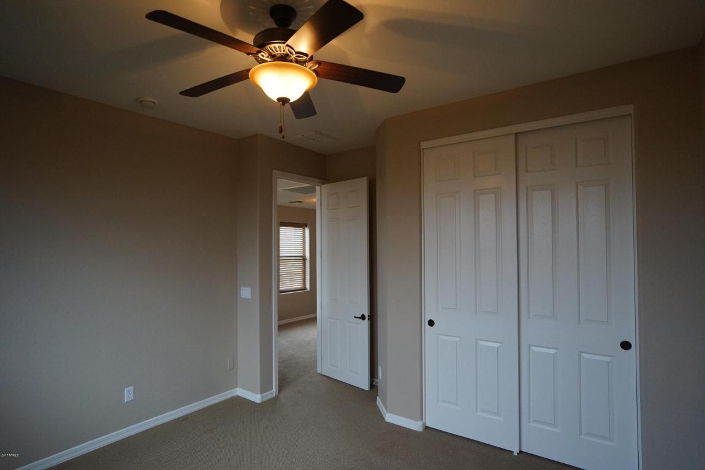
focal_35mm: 19
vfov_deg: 64.6
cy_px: 235
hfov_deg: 86.9
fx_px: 372
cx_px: 352
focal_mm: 19
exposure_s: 1/160
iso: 2500
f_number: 4
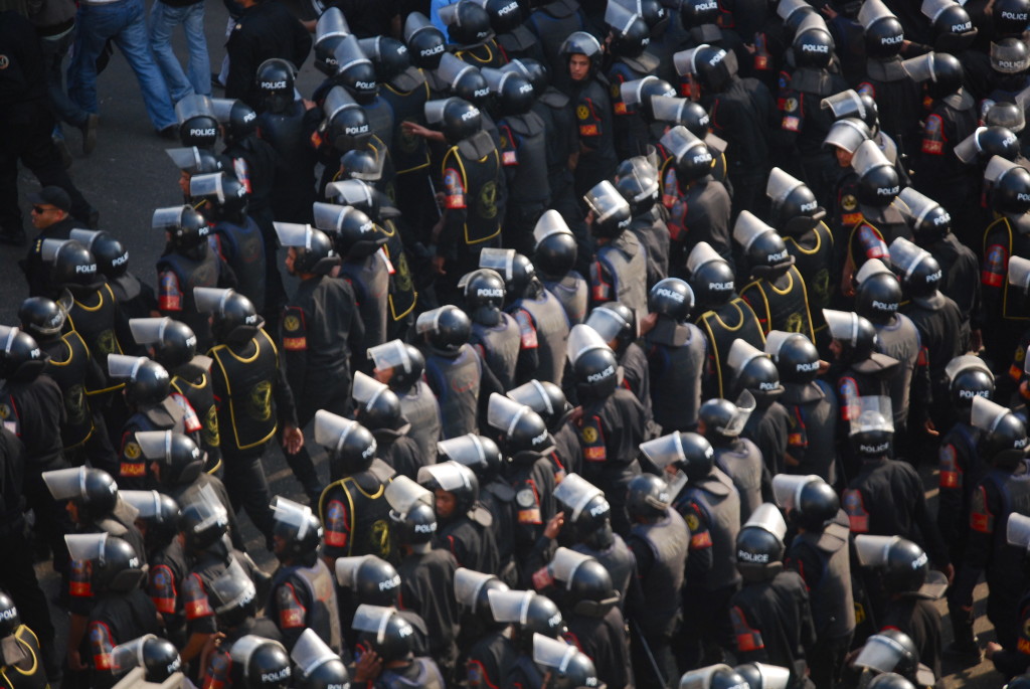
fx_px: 6659
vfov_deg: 5.9
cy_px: 344
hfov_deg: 8.8
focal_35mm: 232
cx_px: 515
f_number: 5.3
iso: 450
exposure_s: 1/500
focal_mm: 155
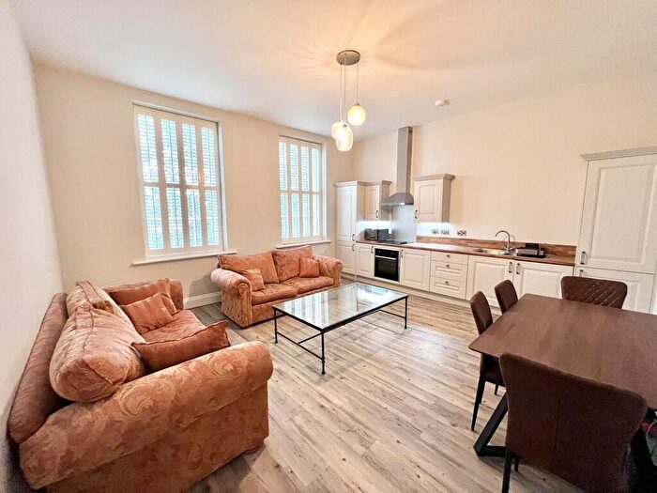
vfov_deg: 89.9
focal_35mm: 13
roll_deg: +0.2
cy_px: 246
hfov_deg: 106.2
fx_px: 247
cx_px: 328
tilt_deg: -7.5
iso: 400
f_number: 1.8
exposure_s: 1/50
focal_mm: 1.57
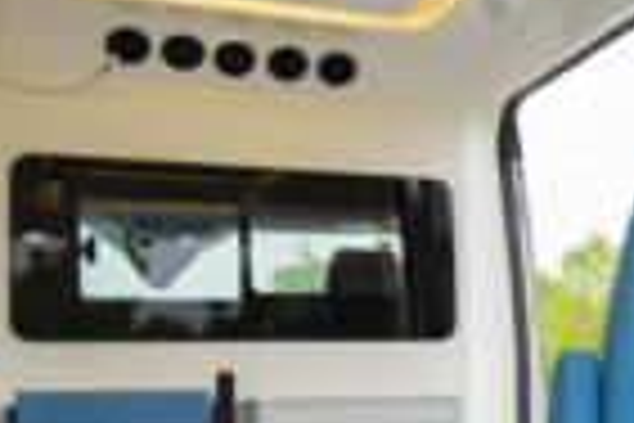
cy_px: 398
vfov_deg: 19.6
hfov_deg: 26.4
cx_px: 760
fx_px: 1197
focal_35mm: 68
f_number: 5
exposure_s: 1/320
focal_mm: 16
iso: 100
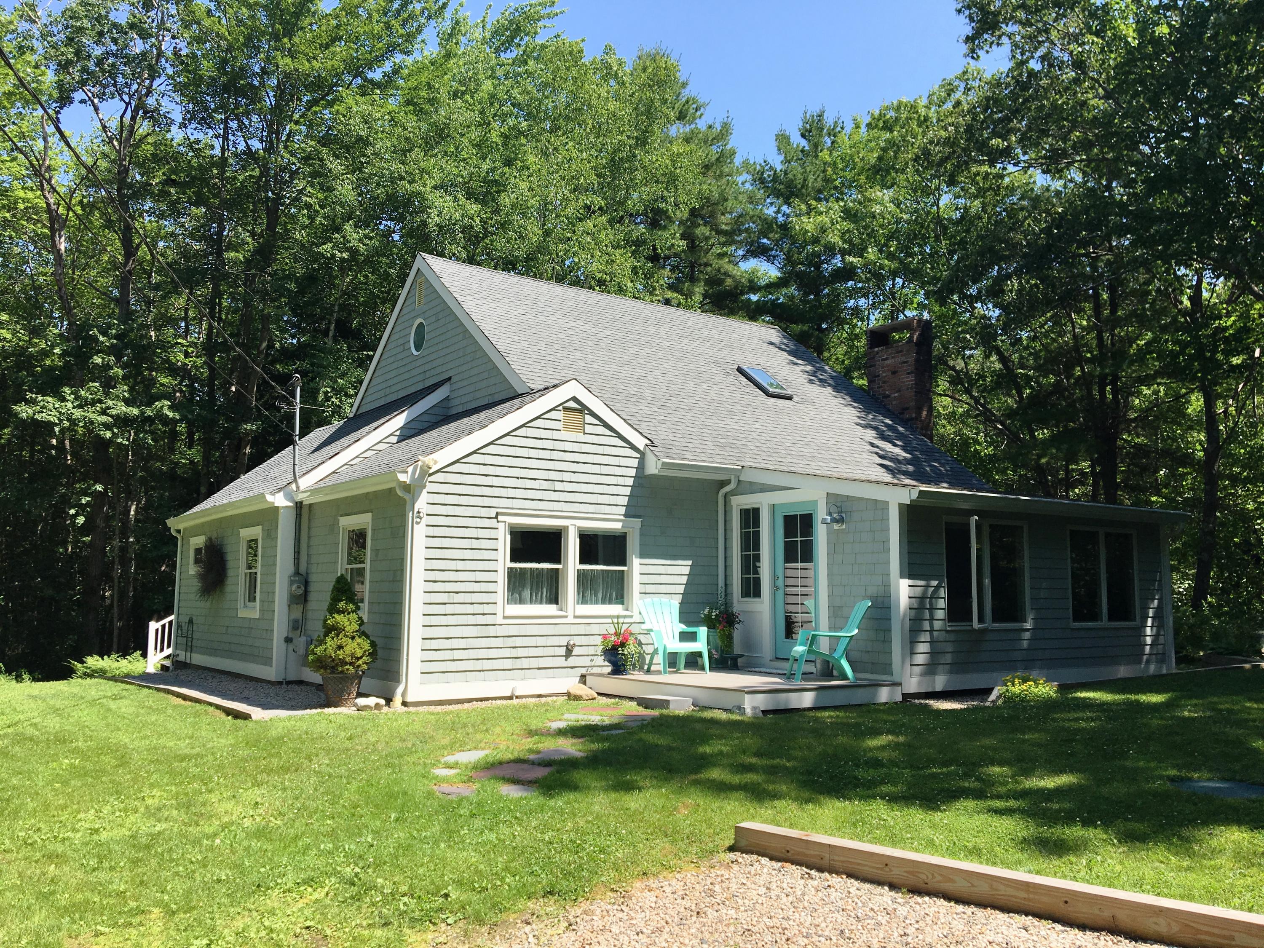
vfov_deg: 48.2
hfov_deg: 61.7
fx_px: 1059
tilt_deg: +6.8
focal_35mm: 29
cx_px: 632
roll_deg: -1.5
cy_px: 474
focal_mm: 4.15
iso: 25
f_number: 2.2
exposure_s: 1/1115
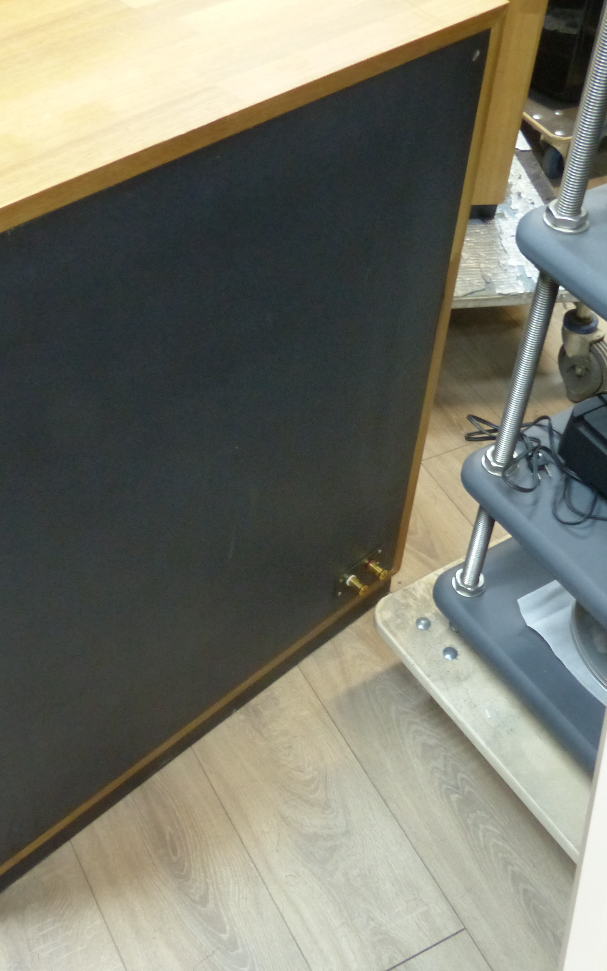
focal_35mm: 43
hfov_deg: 29.9
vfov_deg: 46.2
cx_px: 318
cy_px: 495
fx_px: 1138
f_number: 4.5
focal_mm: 5.3
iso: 400
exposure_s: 1/5
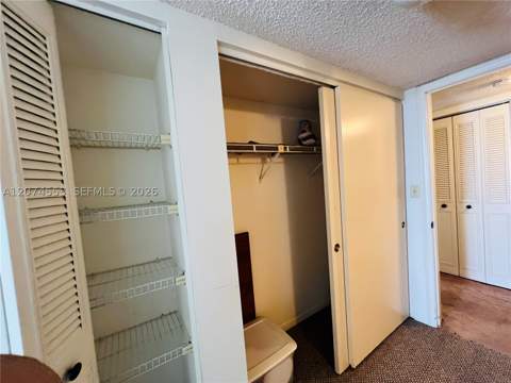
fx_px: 192
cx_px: 256
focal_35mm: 13
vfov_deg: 89.9
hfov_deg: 106.2
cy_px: 192
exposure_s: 1/60
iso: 640
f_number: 1.8
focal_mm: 1.57
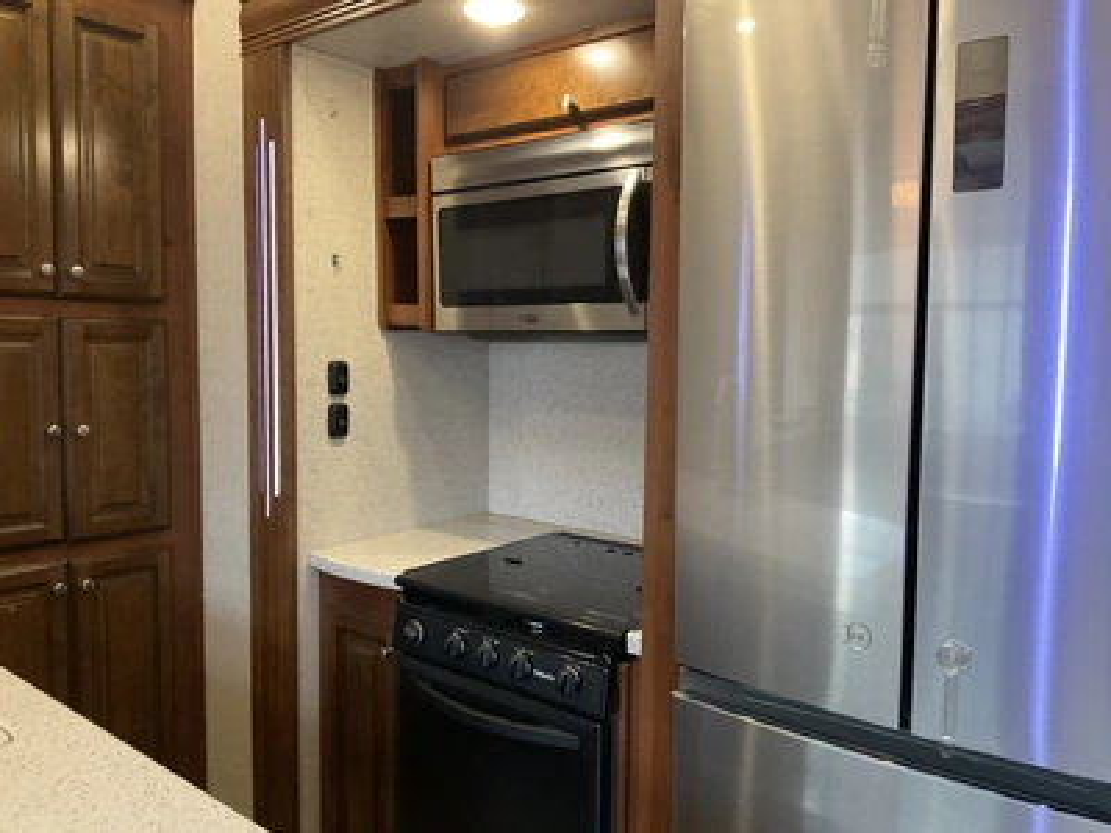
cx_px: 556
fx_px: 931
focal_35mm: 29
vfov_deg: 48.2
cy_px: 416
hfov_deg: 61.7
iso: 320
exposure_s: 1/45
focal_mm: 3
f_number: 1.8
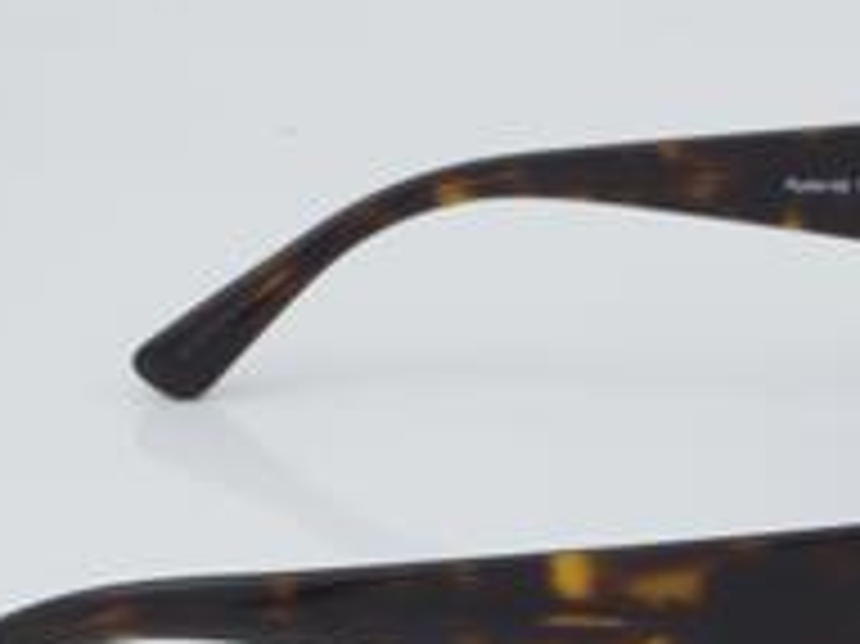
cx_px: 621
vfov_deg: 9.8
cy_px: 468
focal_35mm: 151
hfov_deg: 13.1
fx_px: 3749
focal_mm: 50
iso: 100
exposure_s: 1/3
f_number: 32
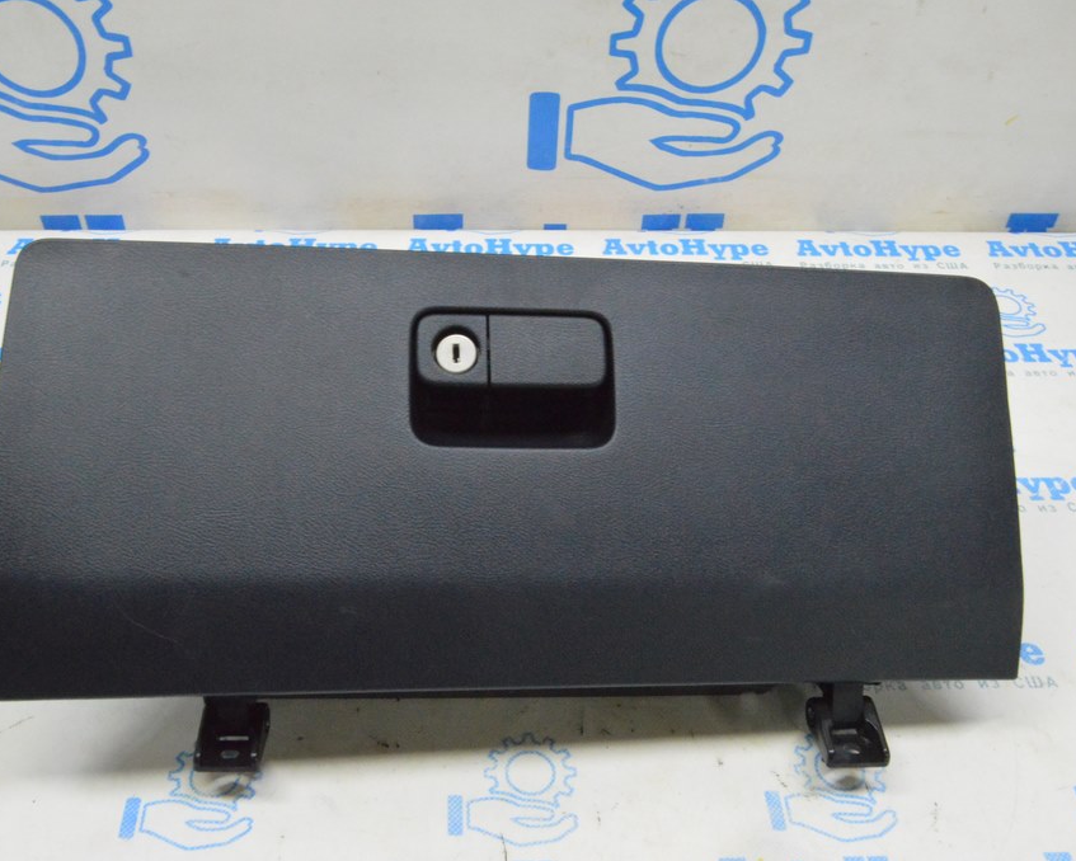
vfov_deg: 43.4
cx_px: 479
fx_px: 1083
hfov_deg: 52.7
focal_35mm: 34
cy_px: 431
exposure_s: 1/15
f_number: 20
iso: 6400
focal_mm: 20
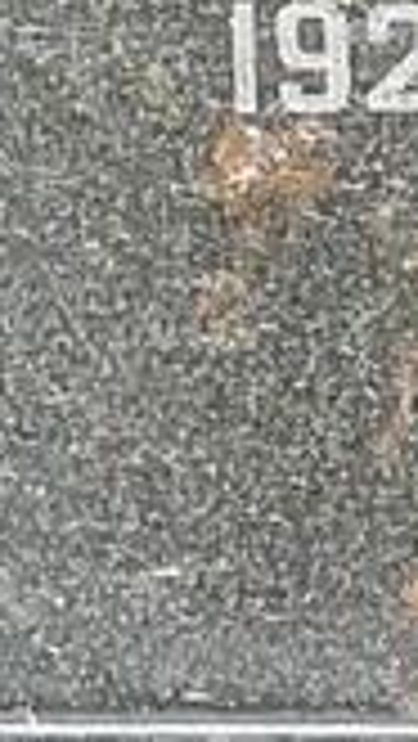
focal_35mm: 337
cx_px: 701
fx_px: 6630
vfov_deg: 6.4
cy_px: -103
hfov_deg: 3.6
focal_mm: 3.83
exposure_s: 1/60
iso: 80
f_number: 2.2
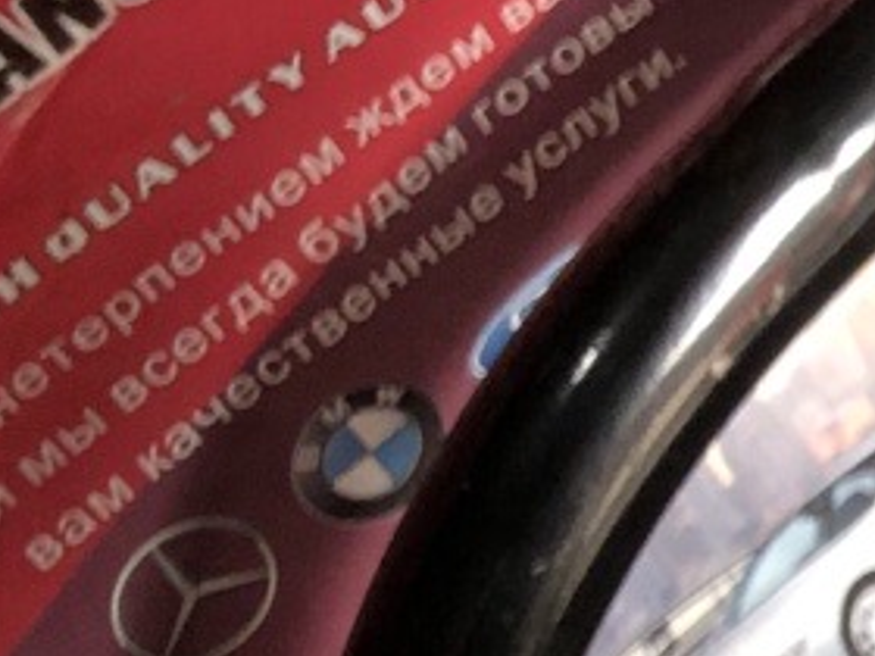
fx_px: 3640
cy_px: 1131
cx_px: 2231
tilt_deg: -61.9
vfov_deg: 9.8
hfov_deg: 11.1
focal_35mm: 144
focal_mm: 4
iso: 40
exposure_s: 1/20
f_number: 1.8
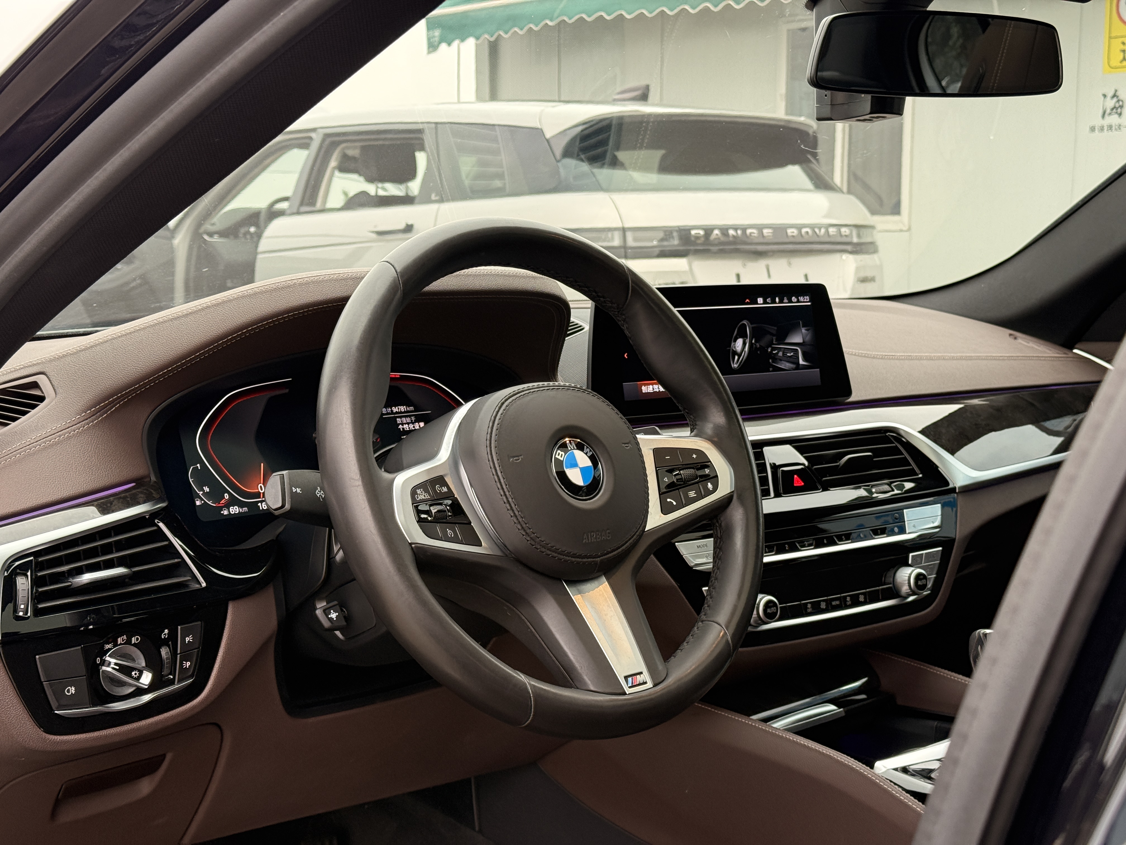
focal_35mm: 48
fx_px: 1561
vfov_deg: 30.3
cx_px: 563
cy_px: 422
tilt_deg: -6.1
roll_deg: -0.2
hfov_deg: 39.7
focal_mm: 6.76
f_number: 1.78
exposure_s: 1/114
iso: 160
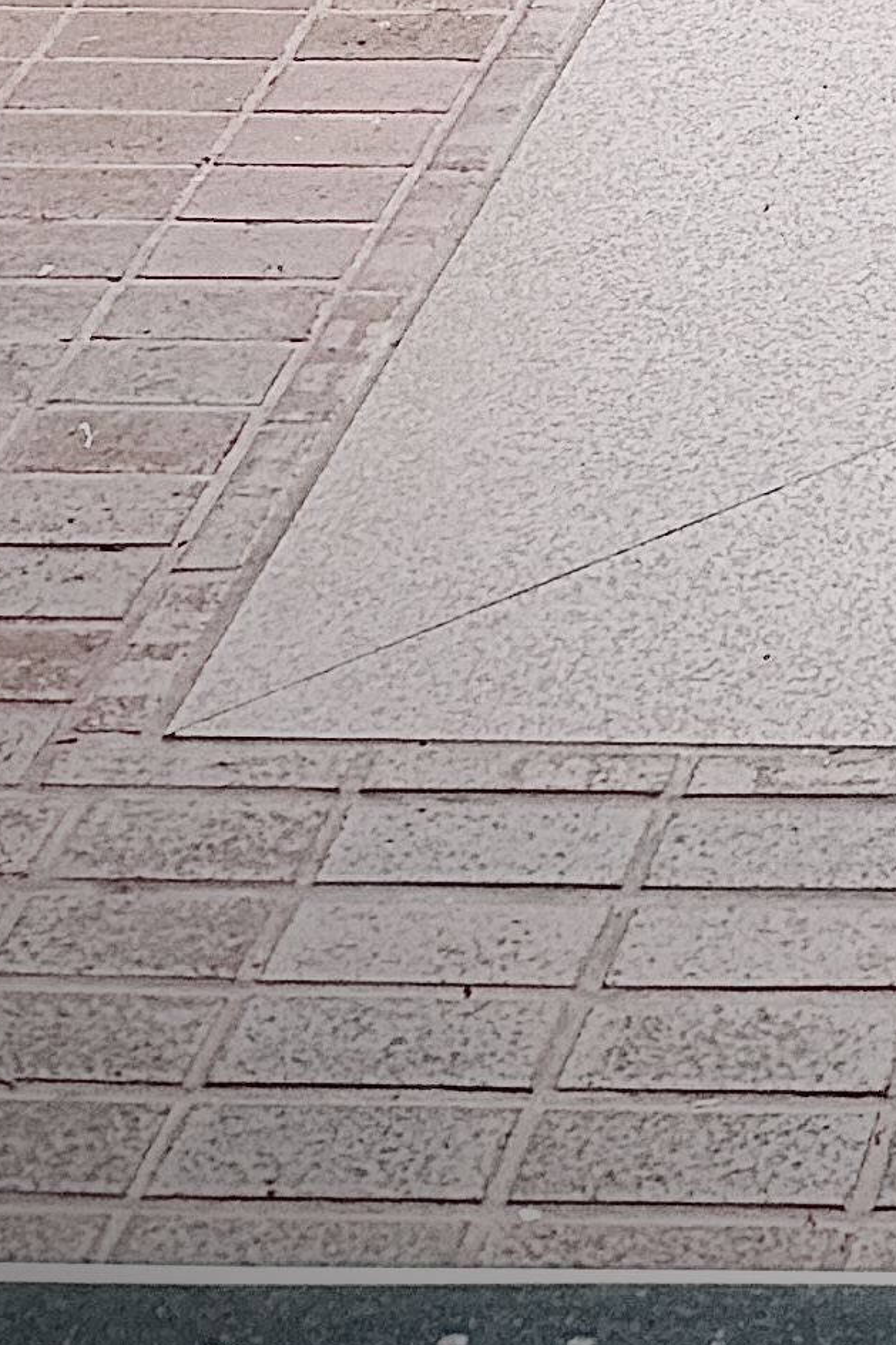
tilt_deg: -0.2
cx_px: 2120
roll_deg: -1.7
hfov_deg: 8.4
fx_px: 5639
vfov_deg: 10.6
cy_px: -2387
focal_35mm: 151
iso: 80
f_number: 1.78
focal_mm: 6.76
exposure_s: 1/491
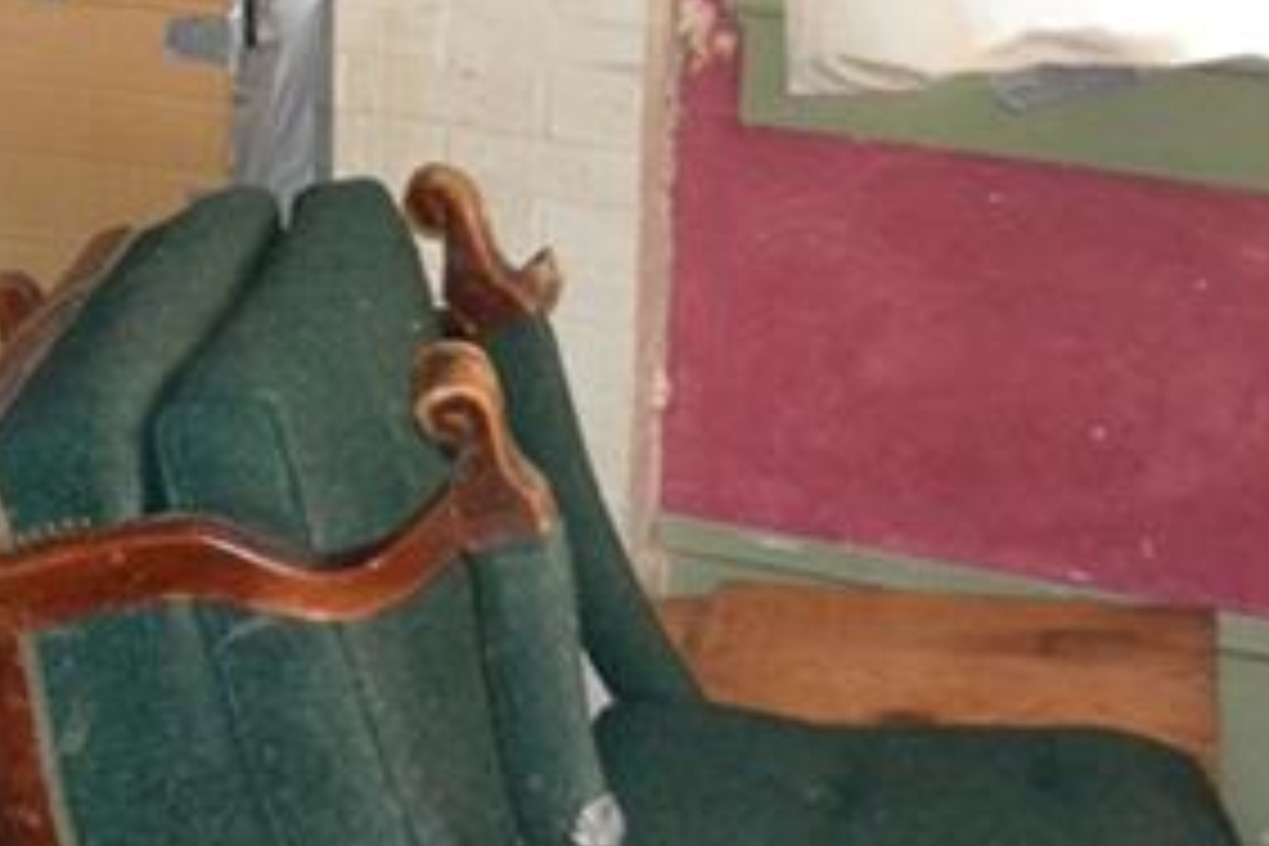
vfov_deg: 13.4
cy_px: -284
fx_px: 3454
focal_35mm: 98
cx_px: -486
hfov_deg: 18.9
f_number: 3.5
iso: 2200
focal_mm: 18
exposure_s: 1/60
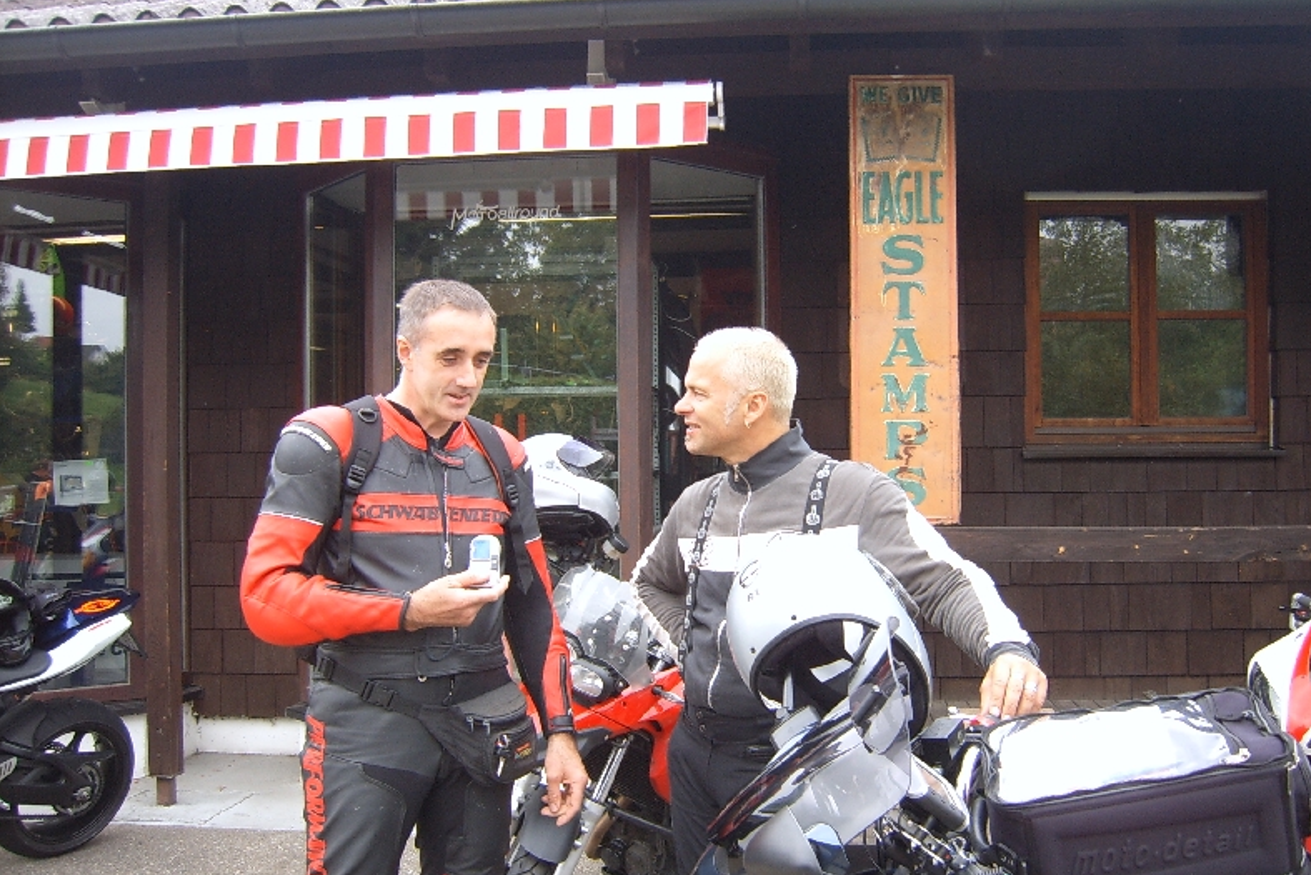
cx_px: 656
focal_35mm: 37
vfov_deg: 35.9
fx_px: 1348
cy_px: 492
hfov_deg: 51.9
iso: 50
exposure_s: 1/60
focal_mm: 5.8
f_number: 2.8
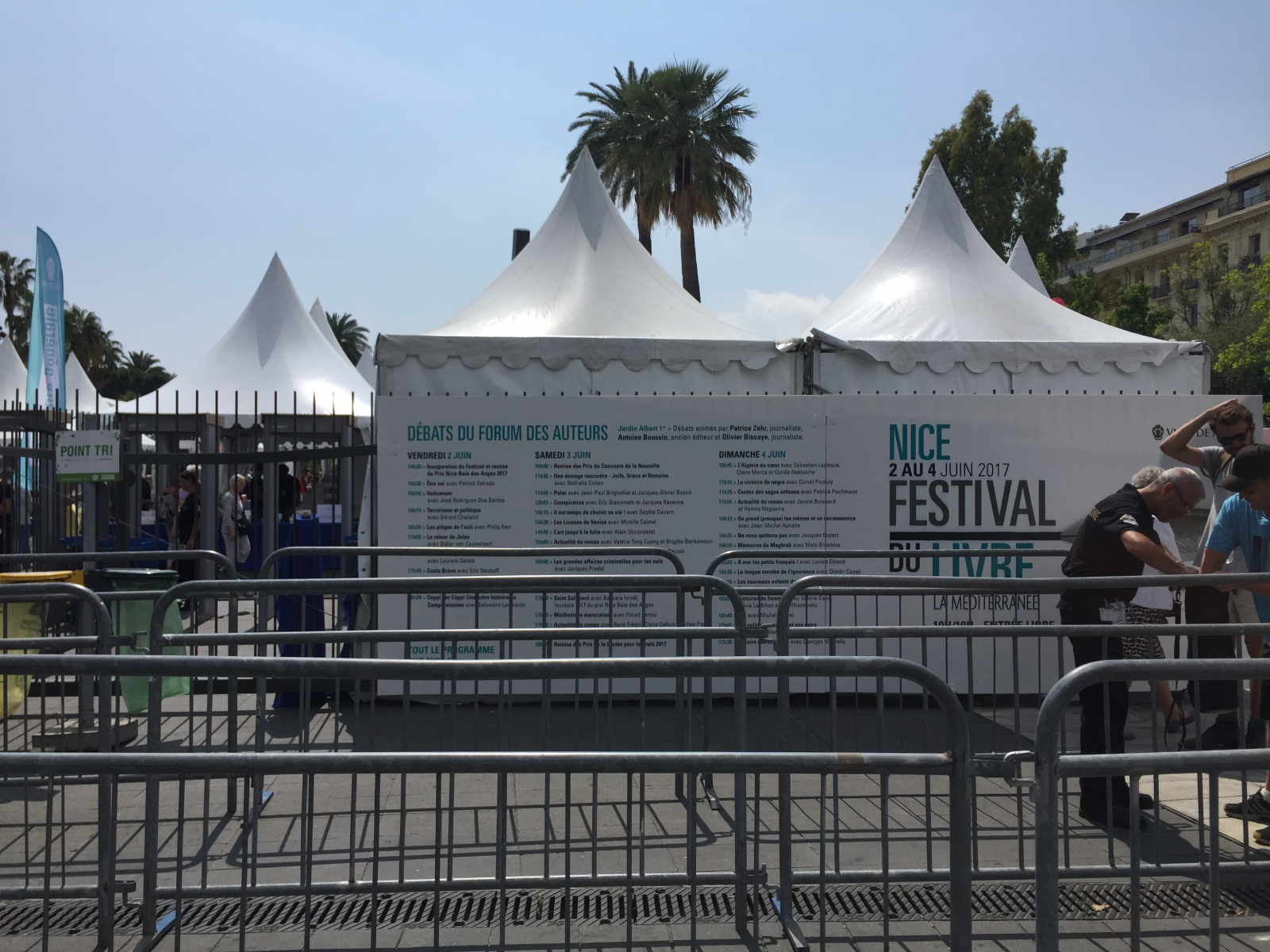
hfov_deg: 61.7
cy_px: 476
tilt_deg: -0.5
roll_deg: -0.7
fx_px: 1064
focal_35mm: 29
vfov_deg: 48.2
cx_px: 635
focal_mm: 4.15
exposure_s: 1/4950
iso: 32
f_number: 2.2
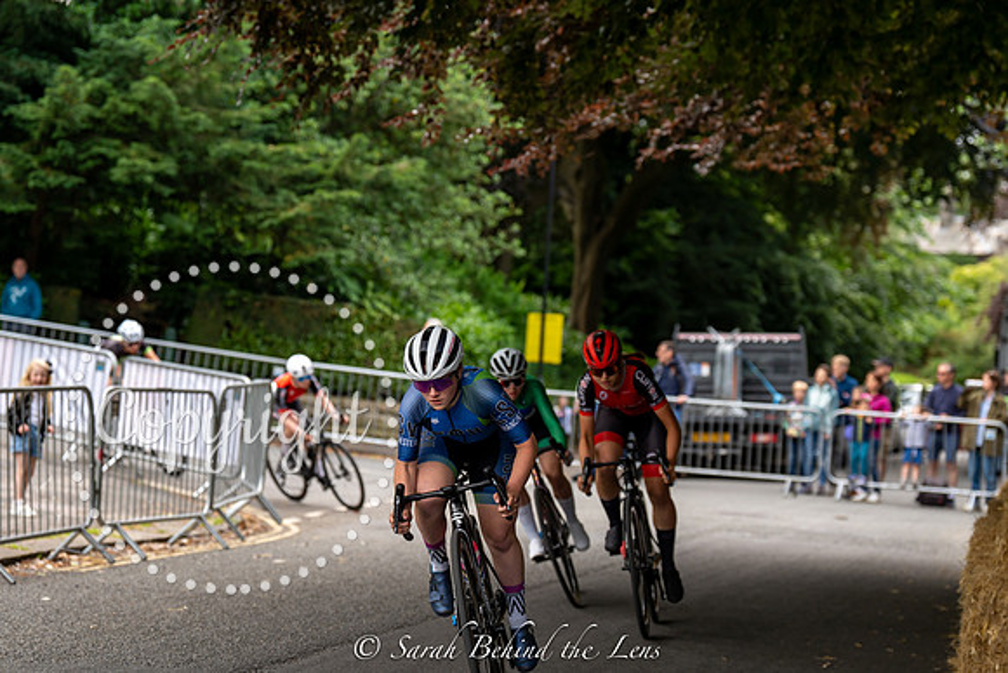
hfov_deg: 20.8
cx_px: 504
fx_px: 2745
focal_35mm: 98
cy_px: 336
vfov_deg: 14.0
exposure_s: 1/640
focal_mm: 98
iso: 320
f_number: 3.5
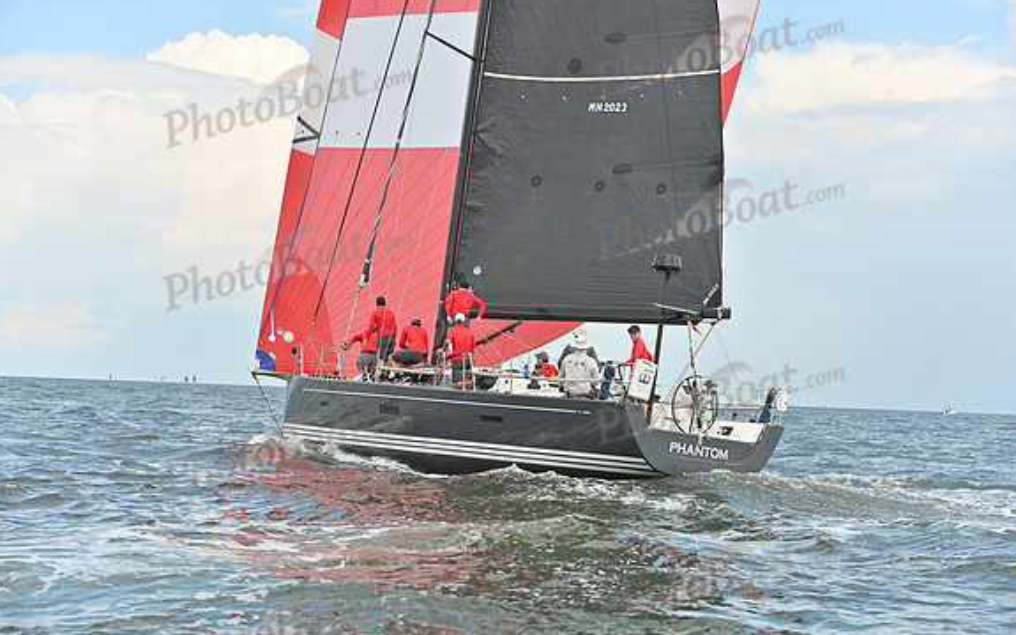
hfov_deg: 28.6
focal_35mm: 72
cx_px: 505
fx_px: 1993
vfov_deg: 18.1
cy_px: 332
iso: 320
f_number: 5.6
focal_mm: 70
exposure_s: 1/1600
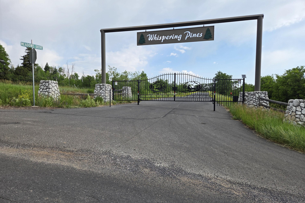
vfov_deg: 53.1
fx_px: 203
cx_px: 152
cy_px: 105
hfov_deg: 73.7
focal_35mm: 24
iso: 80
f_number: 1.8
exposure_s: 1/2384
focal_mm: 5.4
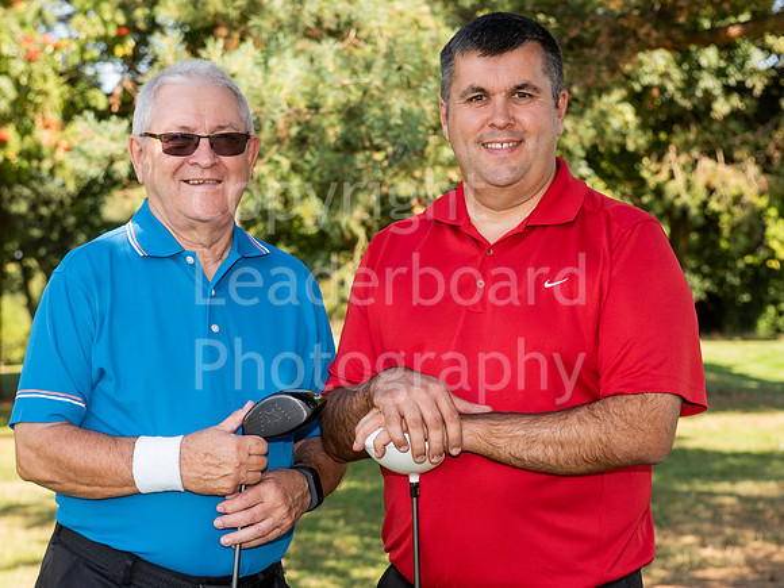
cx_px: 351
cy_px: 301
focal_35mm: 80
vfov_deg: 18.5
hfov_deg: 24.5
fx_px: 1804
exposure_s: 1/250
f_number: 5.6
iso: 160
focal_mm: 70
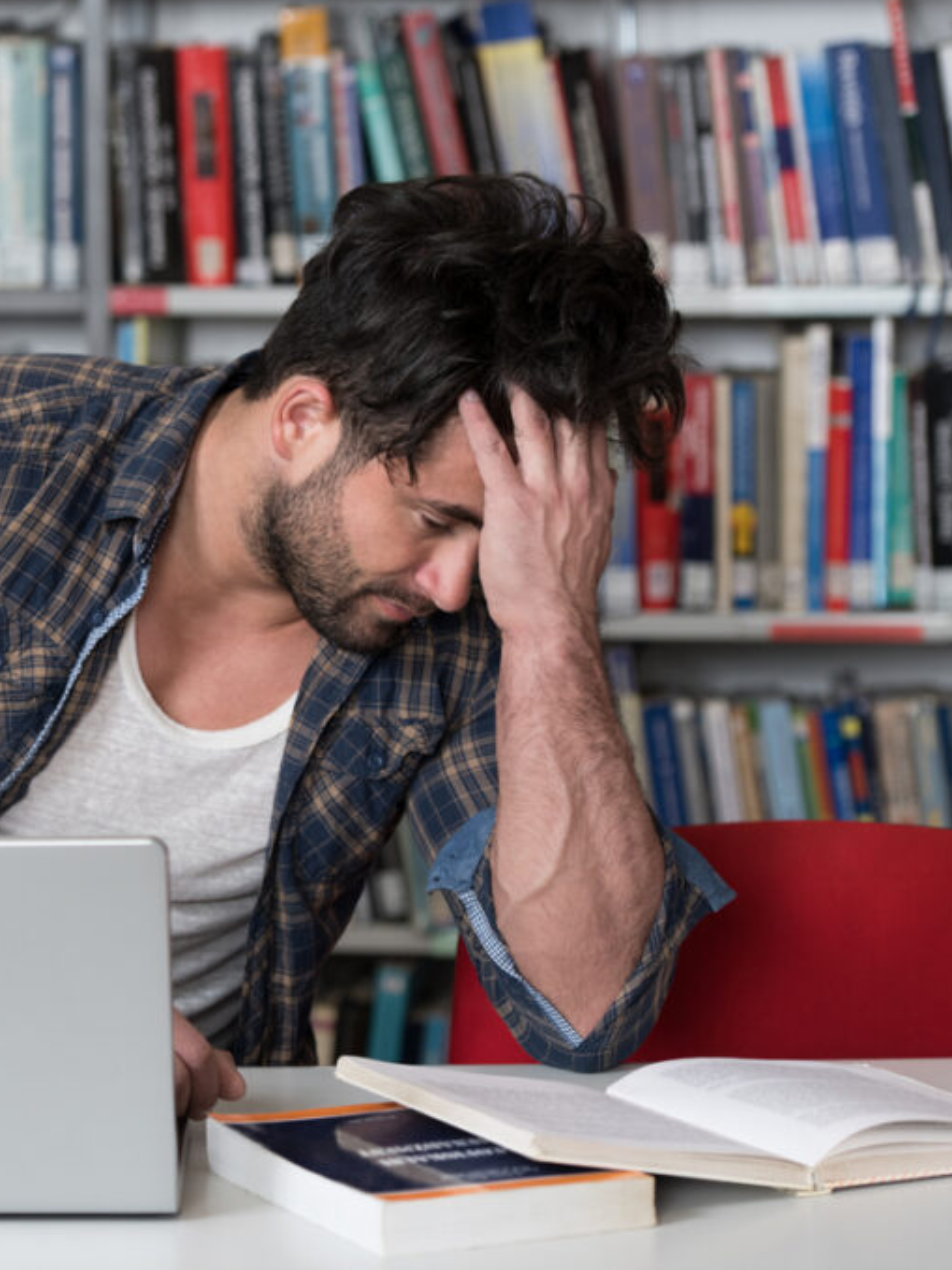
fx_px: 5429
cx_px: 65
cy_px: 633
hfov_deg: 10.0
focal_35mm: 148
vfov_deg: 13.3
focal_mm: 102
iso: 250
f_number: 4
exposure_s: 1/160
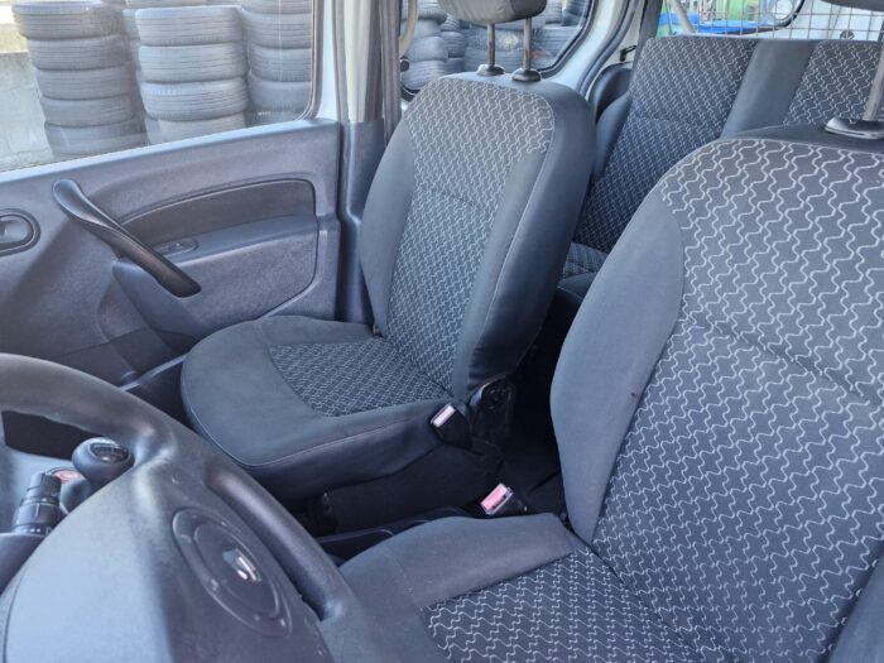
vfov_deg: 58.9
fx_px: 587
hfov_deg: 73.9
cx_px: 442
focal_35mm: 23
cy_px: 332
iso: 320
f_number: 1.8
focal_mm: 5.54
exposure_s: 1/100
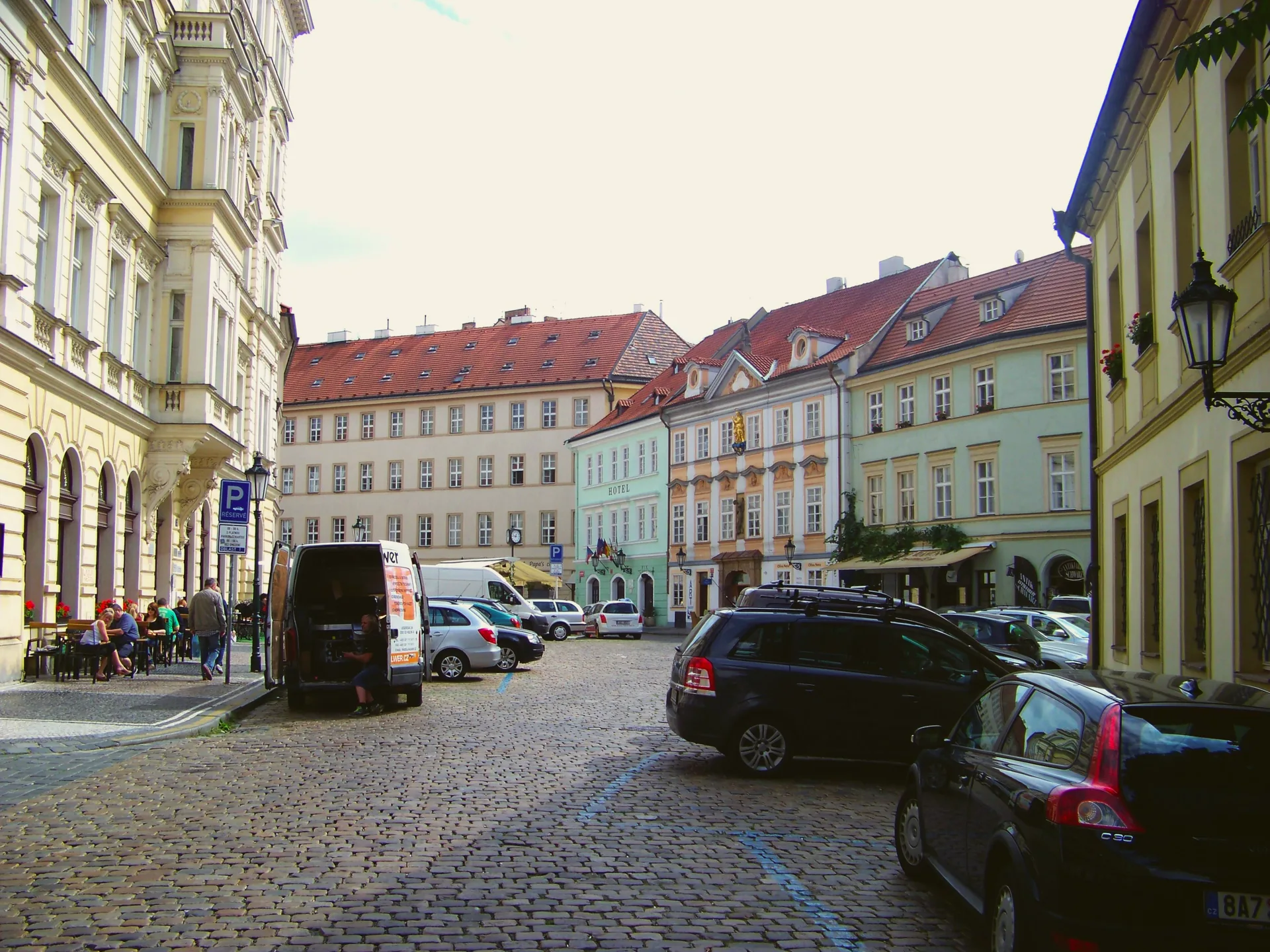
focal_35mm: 36
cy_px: 476
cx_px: 635
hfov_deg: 51.4
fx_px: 1321
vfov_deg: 39.7
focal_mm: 5.85
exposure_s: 1/640
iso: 64
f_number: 2.8
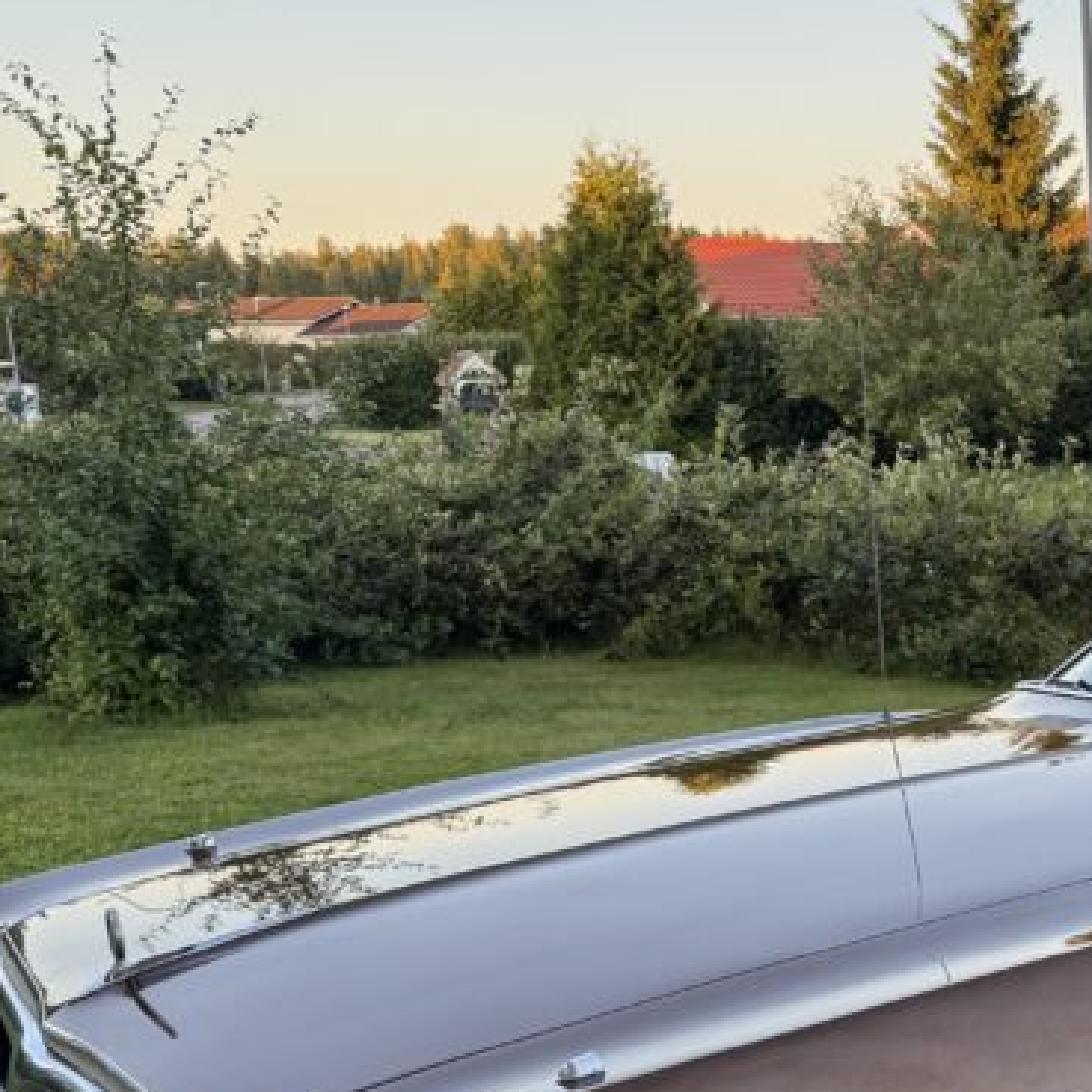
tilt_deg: -13.7
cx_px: 1303
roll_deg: -0.1
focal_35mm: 59
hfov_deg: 26.0
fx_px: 2106
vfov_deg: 28.4
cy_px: 896
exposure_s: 1/205
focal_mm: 6.76
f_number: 1.78
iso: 64
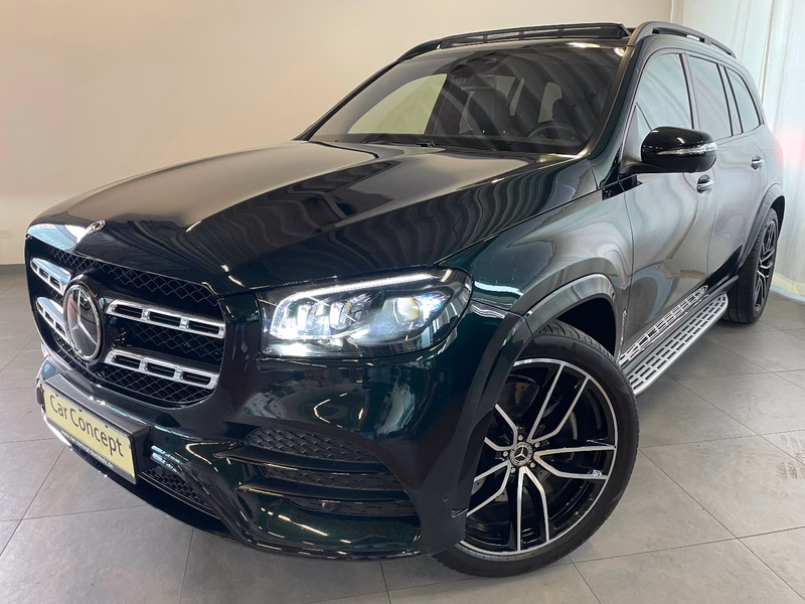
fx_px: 605
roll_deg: +0.3
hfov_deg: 67.3
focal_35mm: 26
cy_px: 302
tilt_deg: -17.6
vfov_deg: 53.1
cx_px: 402
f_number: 1.6
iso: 100
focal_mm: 4.2
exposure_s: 1/50
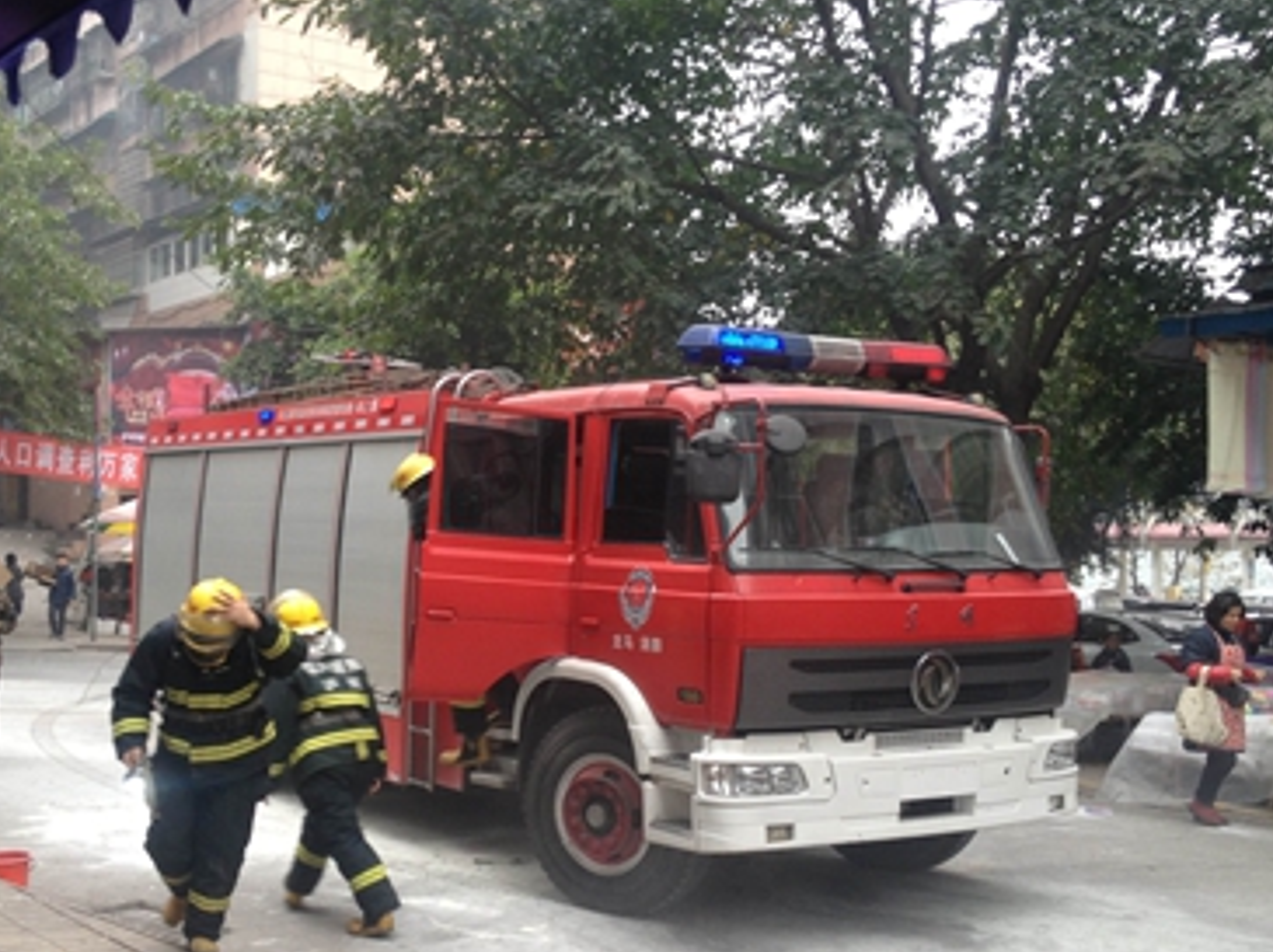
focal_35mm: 48
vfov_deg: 30.1
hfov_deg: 39.6
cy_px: 591
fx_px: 1763
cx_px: 527
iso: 64
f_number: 2.4
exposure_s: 1/60
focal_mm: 4.28
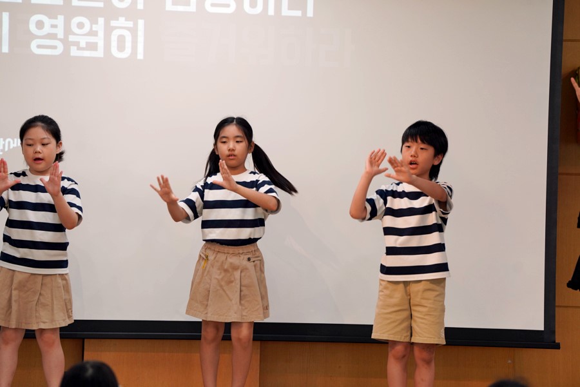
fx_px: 3222
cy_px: 194
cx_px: 290
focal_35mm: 200
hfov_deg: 10.3
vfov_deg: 6.9
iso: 800
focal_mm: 200
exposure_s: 1/250
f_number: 4
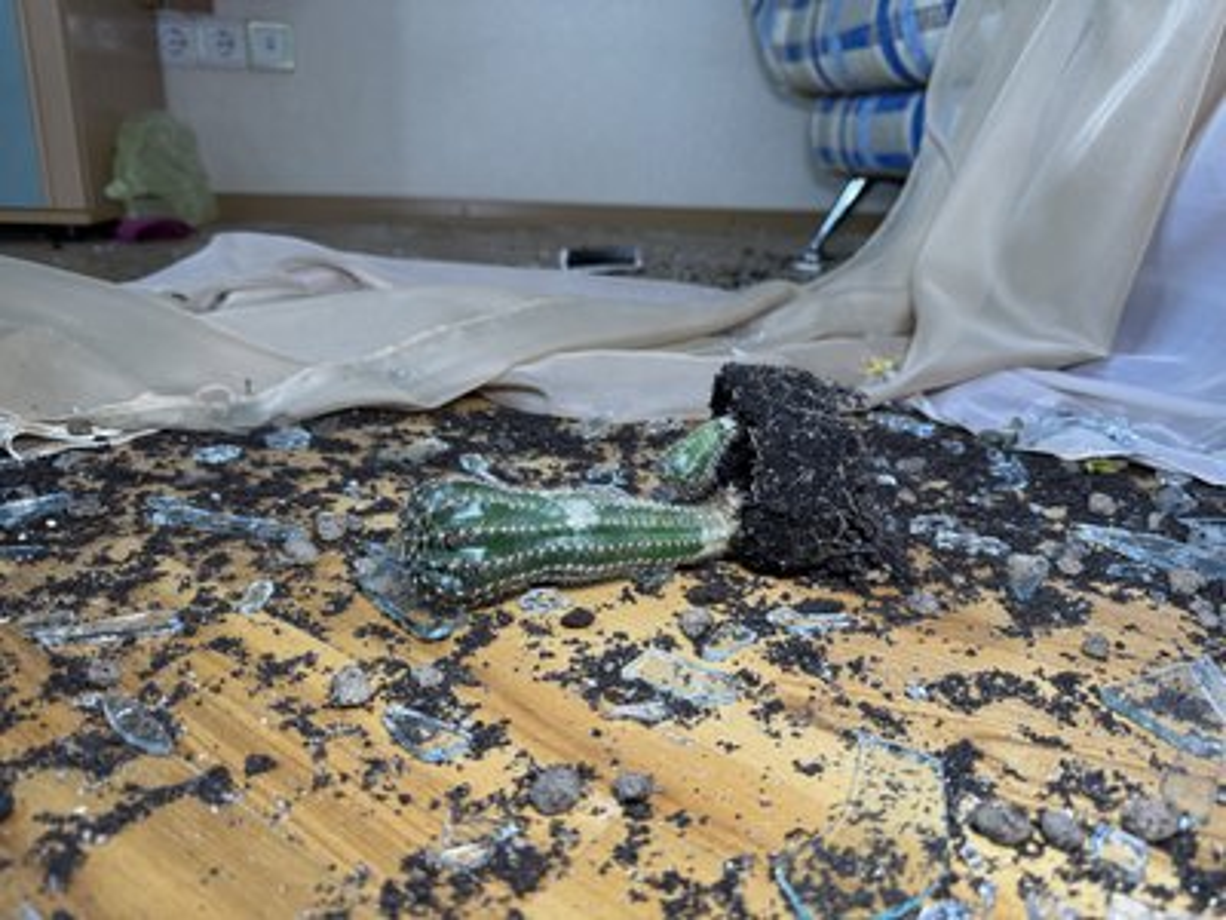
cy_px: 460
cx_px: 613
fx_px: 850
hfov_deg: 71.6
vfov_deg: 56.8
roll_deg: -1.7
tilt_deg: -19.5
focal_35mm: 24
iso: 200
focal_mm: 6.76
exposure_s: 1/117
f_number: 1.78
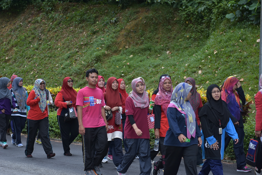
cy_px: 88
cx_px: 131
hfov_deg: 19.4
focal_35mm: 105
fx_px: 765
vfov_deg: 13.1
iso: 160
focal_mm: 70
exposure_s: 1/320
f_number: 2.8
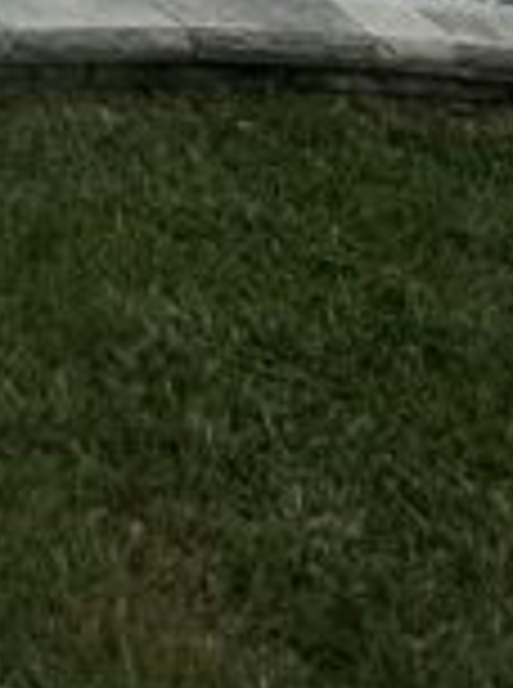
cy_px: -841
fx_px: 1865
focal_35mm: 94
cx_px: -1008
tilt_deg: +4.4
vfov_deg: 15.1
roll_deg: +1.0
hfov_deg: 10.8
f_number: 2.2
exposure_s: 1/1832
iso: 40
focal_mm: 2.22
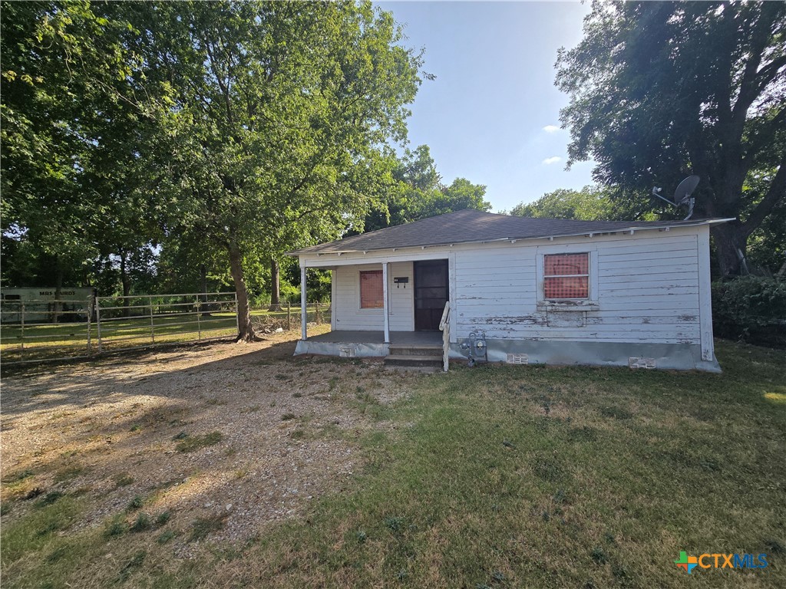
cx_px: 393
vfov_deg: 89.9
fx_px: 295
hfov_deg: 106.2
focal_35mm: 13
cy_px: 294
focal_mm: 2.2
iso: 50
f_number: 2.2
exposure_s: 1/1677
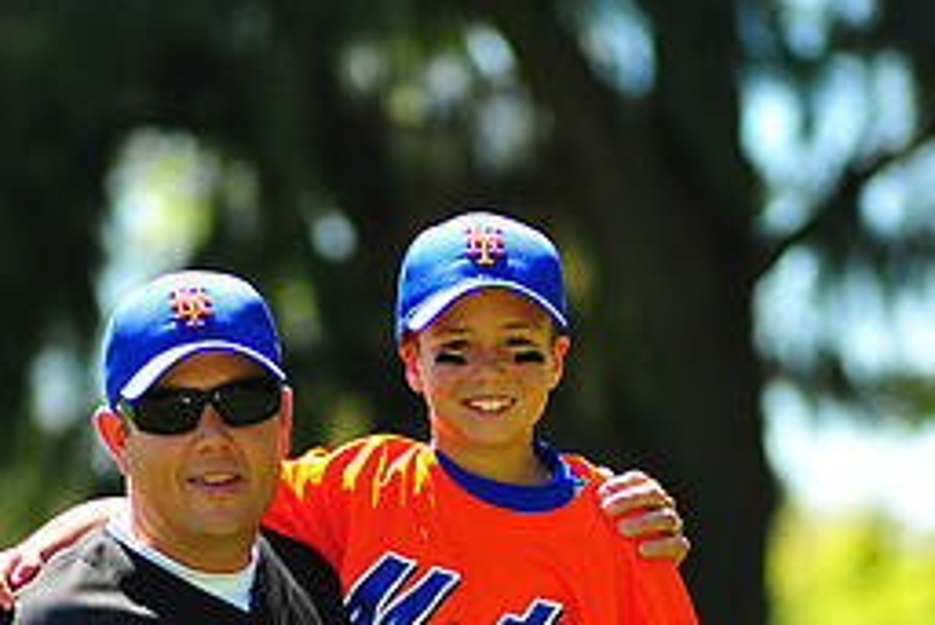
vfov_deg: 3.4
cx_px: 383
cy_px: 866
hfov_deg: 5.1
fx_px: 10576
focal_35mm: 407
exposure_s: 1/640
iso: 200
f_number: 4
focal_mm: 180
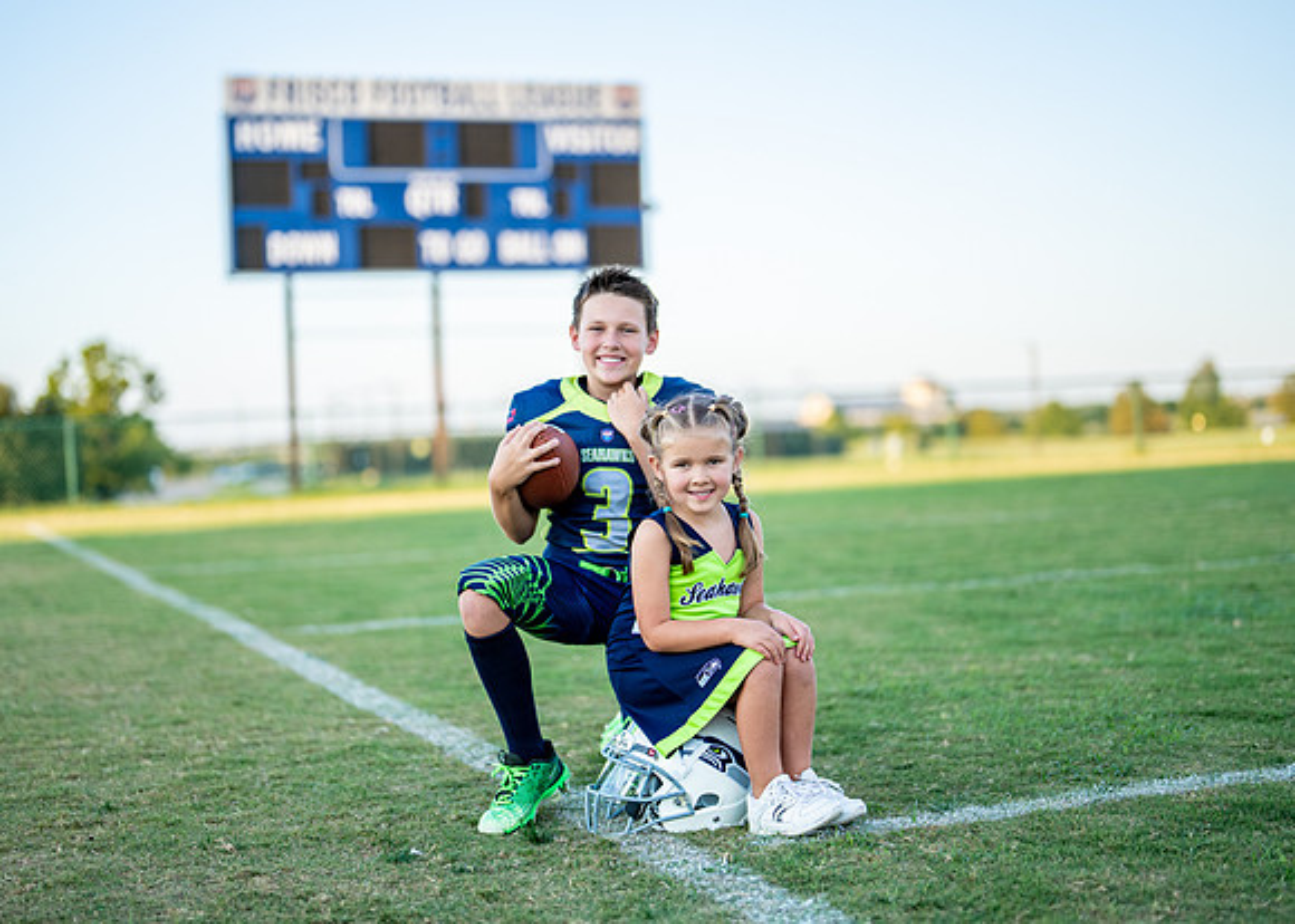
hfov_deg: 33.3
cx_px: 603
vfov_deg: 24.1
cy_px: 445
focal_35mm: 59
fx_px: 2165
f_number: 1.2
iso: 160
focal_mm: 50
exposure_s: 1/1600
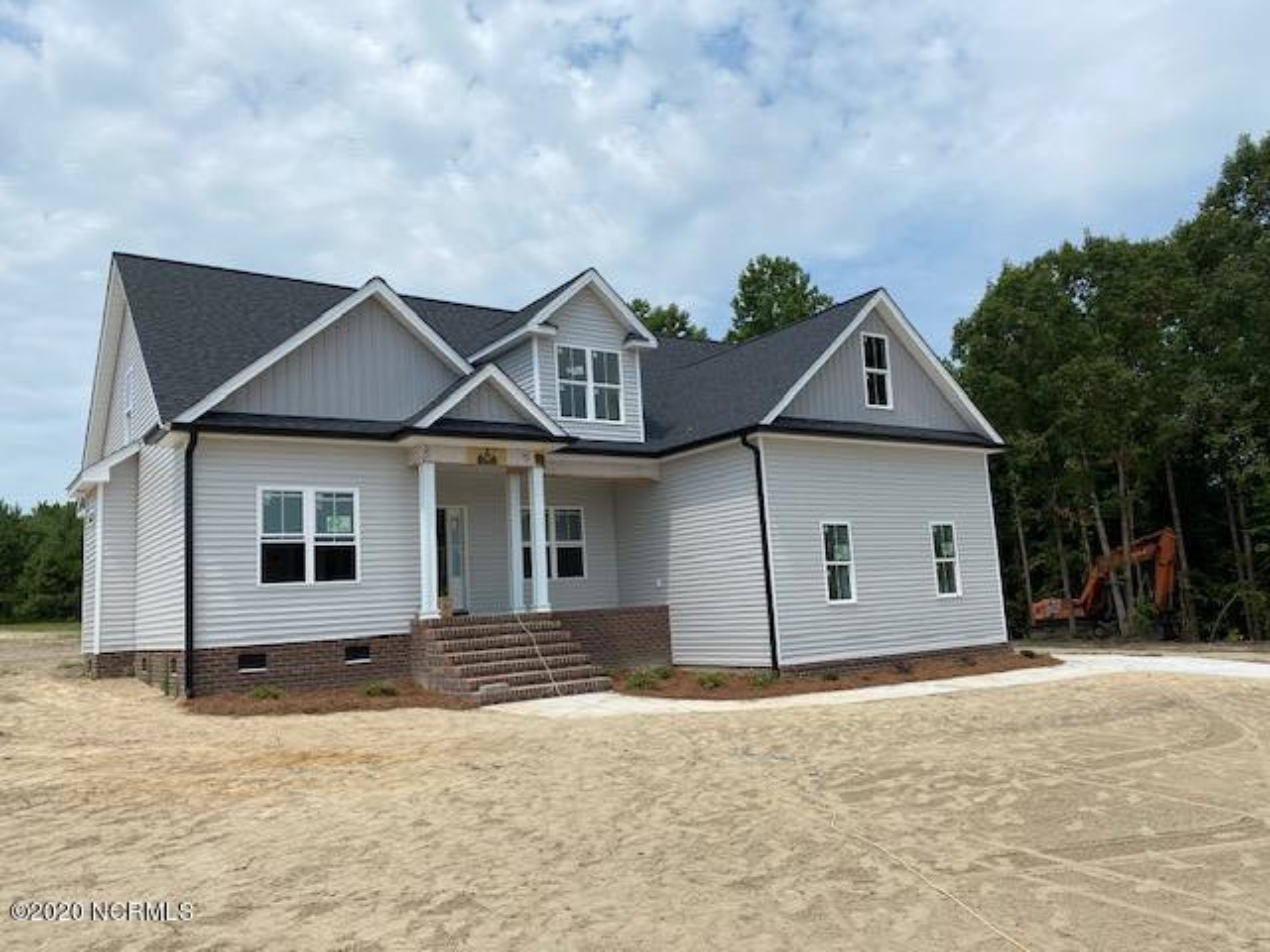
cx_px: 635
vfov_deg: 53.1
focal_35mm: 26
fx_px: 954
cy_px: 476
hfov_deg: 67.3
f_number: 1.8
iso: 32
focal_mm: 4.25
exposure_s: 1/4808
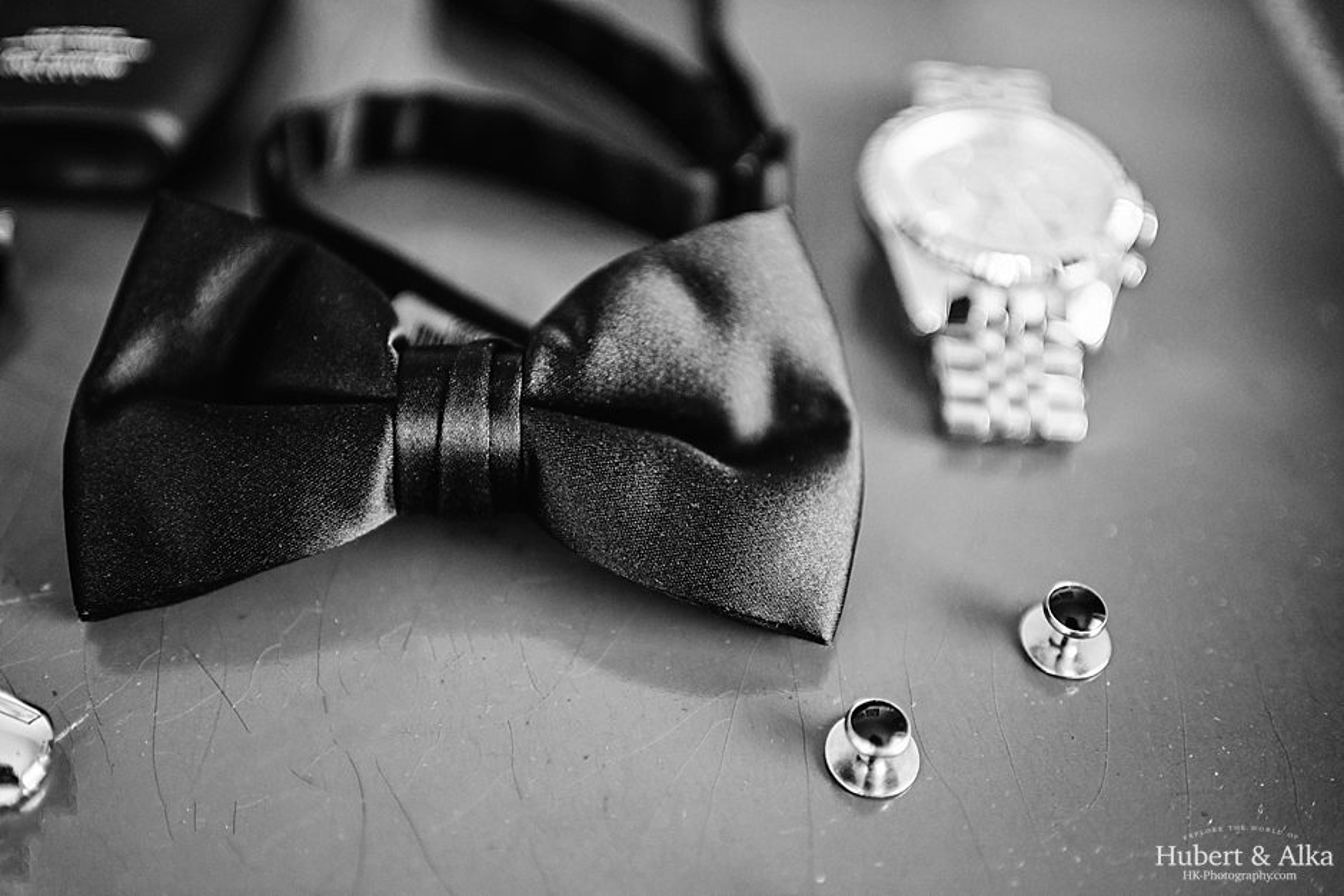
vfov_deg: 37.9
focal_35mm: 35
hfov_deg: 54.4
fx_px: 1307
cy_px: 448
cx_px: 672
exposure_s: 1/320
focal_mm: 35
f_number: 1.8
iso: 400
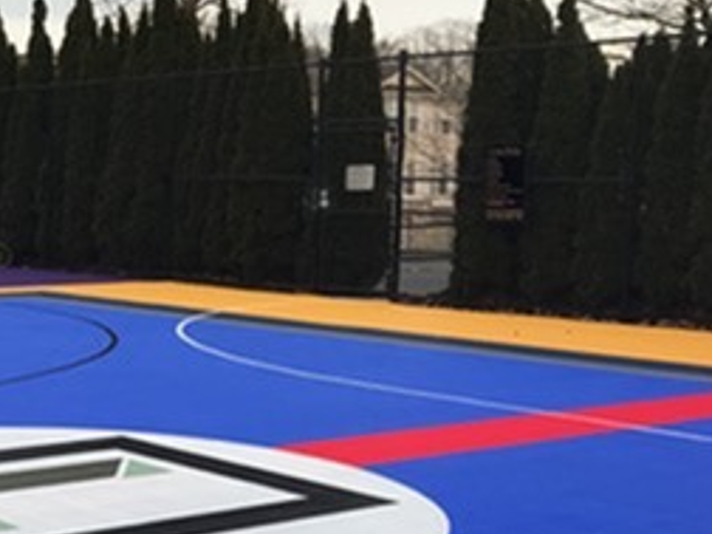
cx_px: -71
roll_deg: -0.8
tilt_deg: -4.7
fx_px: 1460
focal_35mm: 71
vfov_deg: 20.7
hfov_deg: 25.4
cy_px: 322
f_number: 1.8
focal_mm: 3.99
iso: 20
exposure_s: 1/131
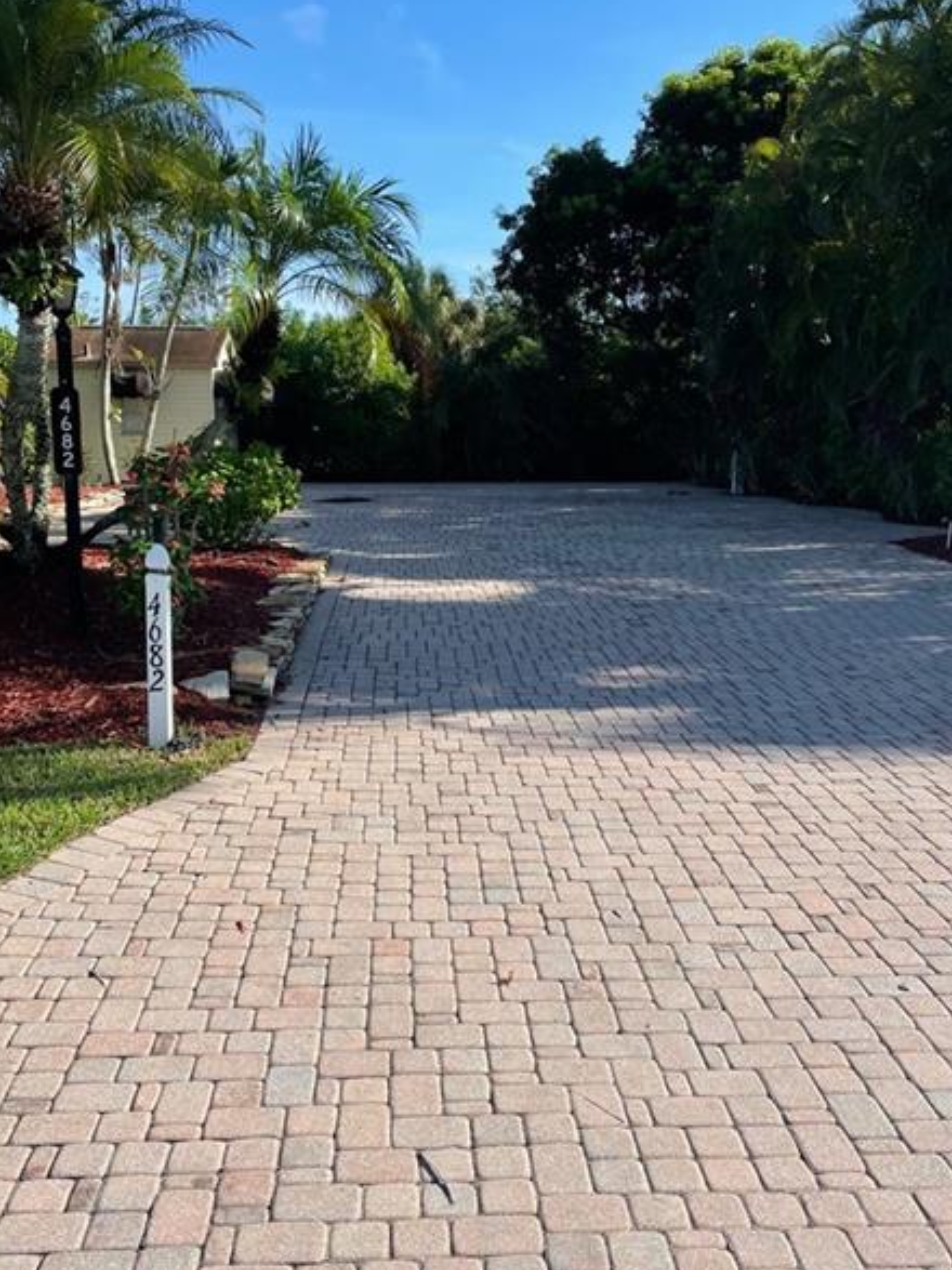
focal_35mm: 34
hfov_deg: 41.8
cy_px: 645
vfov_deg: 54.0
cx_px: 467
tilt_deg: -6.2
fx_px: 1247
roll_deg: +1.7
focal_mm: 4.2
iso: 32
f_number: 1.6
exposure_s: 1/4132
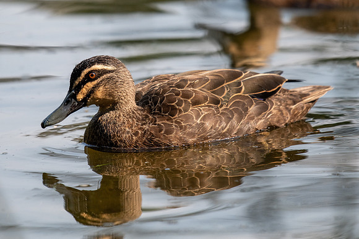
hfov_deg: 3.5
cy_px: 68
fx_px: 5822
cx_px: 113
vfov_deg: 2.4
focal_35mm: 584
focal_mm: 400
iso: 560
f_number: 5.6
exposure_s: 1/1600
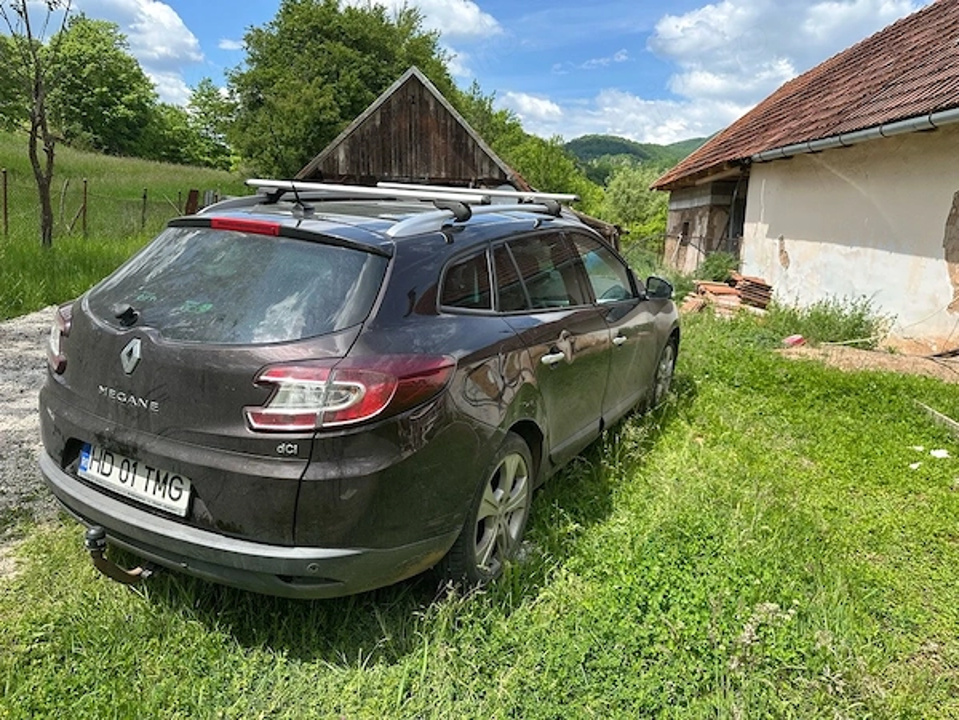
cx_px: 480
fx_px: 665
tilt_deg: -9.3
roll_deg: -3.3
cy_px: 360
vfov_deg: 56.8
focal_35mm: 24
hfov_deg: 71.6
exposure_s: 1/1880
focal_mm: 6.86
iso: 80
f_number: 1.78
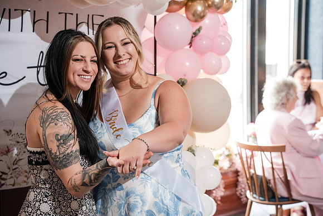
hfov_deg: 31.0
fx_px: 583
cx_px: 162
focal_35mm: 65
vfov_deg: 20.9
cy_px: 108
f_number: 4
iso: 2500
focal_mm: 65
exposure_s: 1/250
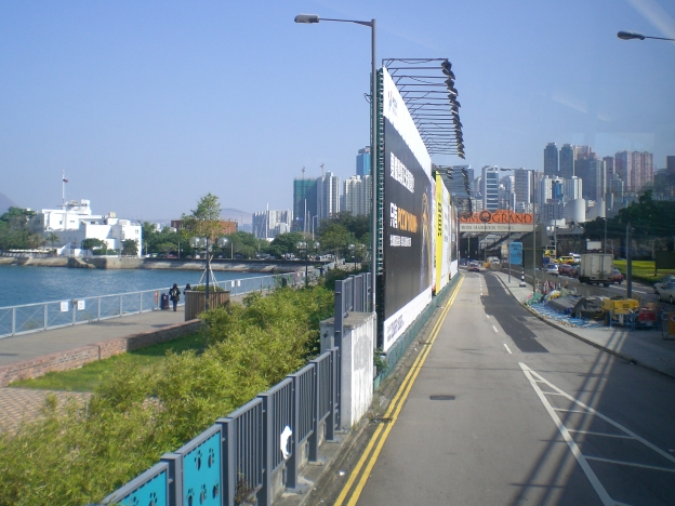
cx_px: 338
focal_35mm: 39
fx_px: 760
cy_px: 257
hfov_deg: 47.9
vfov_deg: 36.8
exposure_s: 1/200
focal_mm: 6.3
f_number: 4.4
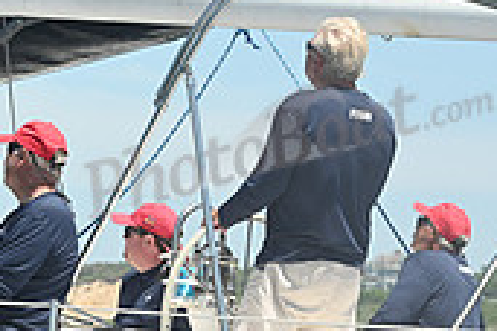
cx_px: -64
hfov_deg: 7.5
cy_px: 335
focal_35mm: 271
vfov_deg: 5.1
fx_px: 3741
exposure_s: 1/1000
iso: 320
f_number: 6.3
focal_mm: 80
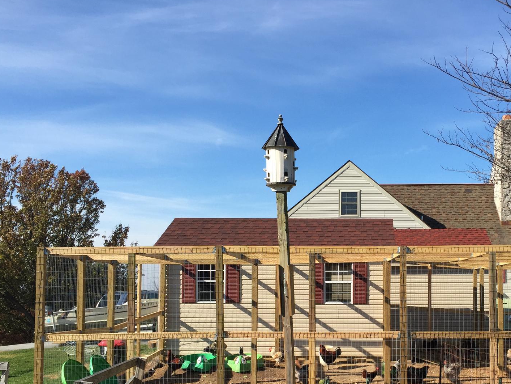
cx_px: 349
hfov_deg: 44.0
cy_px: 273
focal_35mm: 42
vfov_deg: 33.9
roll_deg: +0.3
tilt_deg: +1.5
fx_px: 620
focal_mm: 4.15
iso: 32
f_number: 2.2
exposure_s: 1/1522
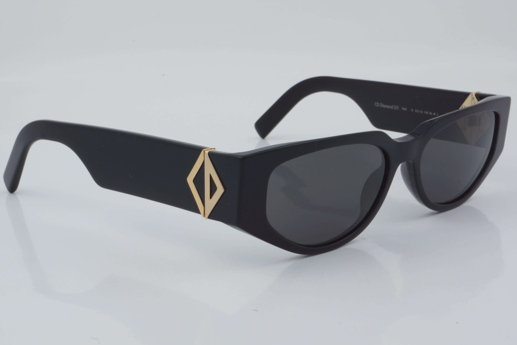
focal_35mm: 75
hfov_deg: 27.0
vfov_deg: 18.2
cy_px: 172
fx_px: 1077
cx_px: 258
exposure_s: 1/4
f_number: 29
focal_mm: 50
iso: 100
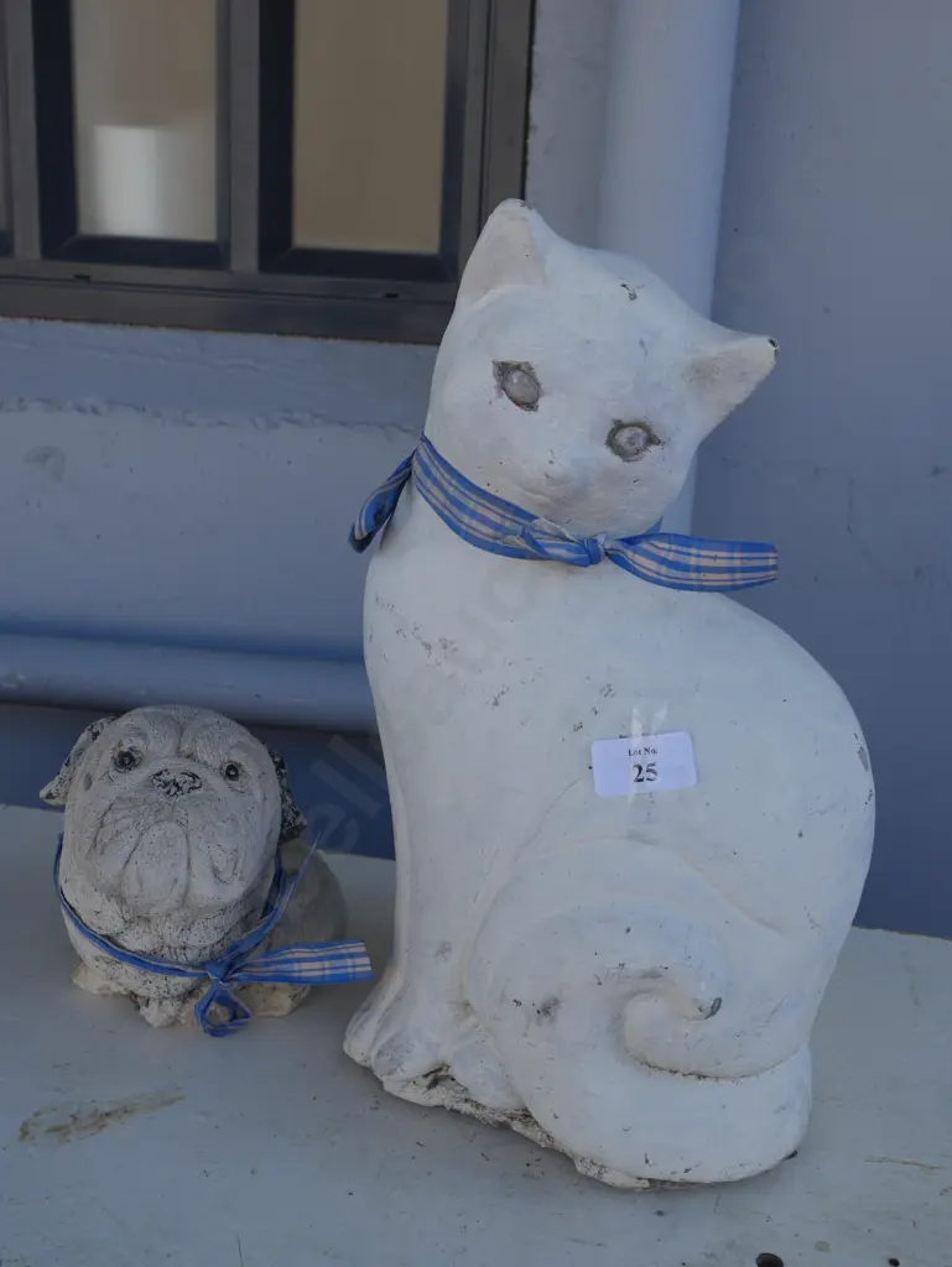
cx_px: 476
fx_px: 1466
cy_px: 634
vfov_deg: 46.8
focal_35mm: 40
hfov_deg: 36.0
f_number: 7.1
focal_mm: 20
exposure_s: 1/200
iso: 200
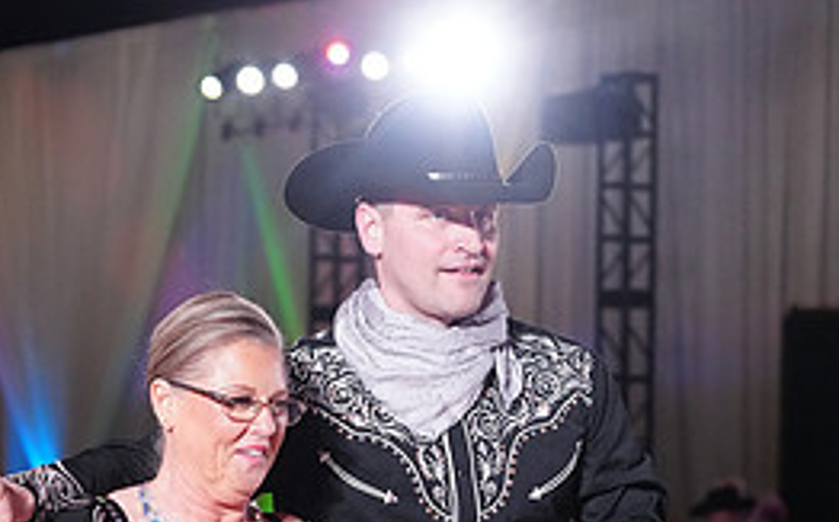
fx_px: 3768
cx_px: 264
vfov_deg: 7.8
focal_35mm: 165
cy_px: 801
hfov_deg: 12.7
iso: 4000
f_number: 4
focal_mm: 73
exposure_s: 1/400
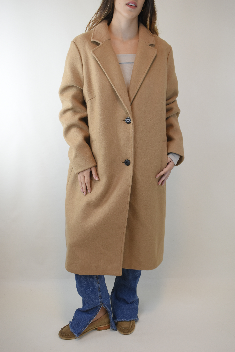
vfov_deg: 53.1
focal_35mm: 36
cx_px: 118
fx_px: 352
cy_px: 176
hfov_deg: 36.9
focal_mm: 24
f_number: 5
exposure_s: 1/100
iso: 400
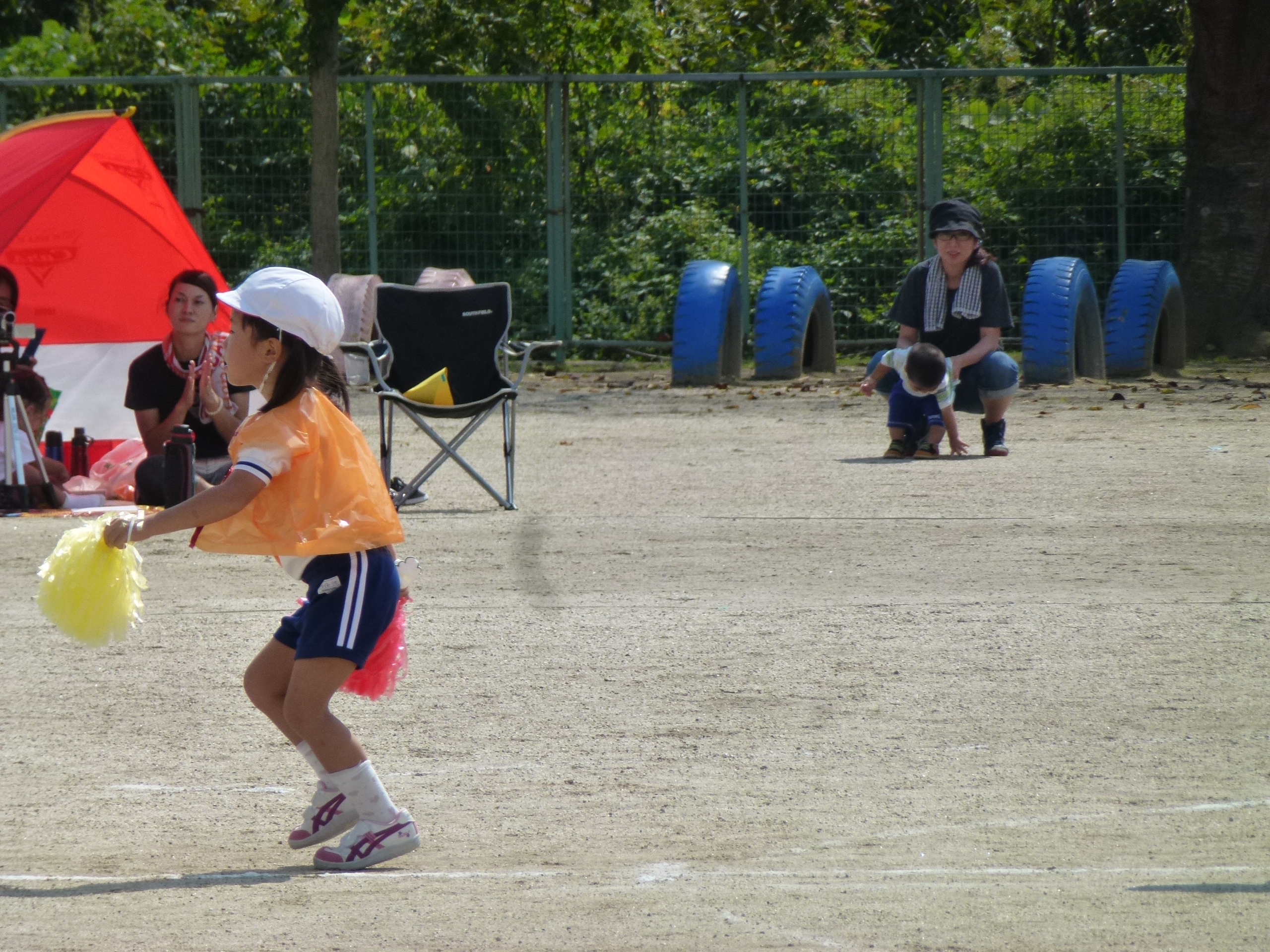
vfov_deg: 3.9
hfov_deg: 5.2
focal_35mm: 384
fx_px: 14088
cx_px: 635
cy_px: 476
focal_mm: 68.8
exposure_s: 1/640
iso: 160
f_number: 5.9
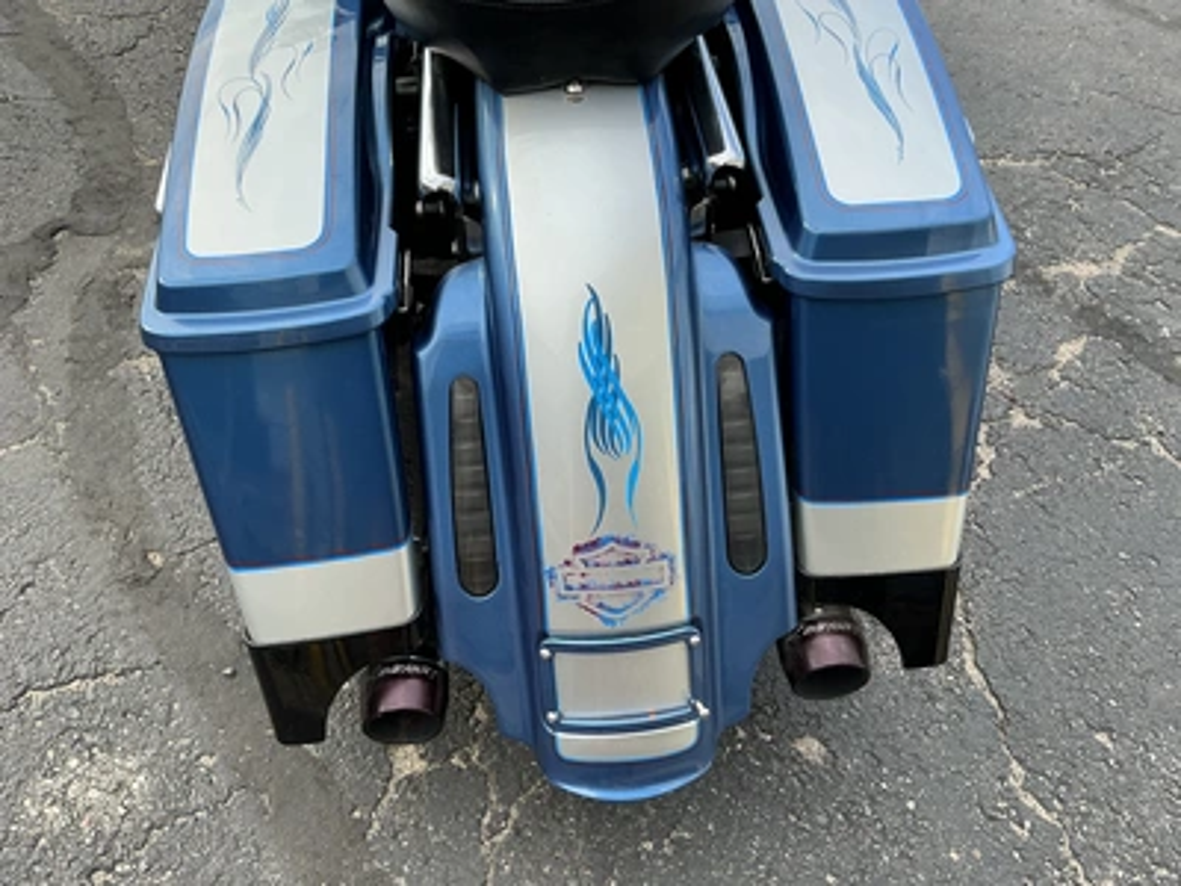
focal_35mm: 28
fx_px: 955
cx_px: 590
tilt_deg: -46.5
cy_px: 443
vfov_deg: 49.7
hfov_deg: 63.4
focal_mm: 3
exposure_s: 1/188
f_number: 1.8
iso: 25
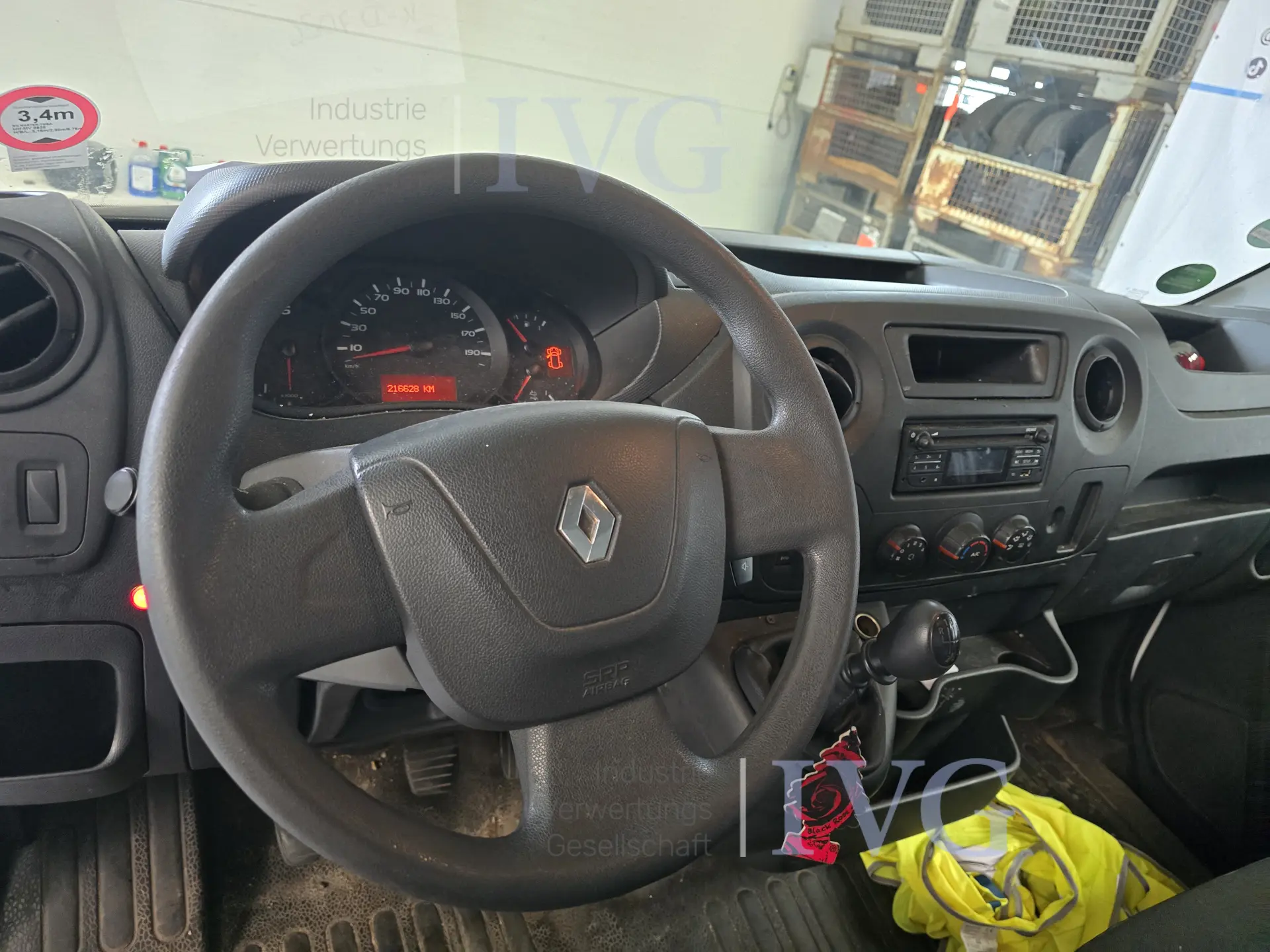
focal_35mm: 23
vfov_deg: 58.9
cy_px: 476
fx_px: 844
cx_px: 635
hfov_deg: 73.9
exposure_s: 1/100
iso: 1250
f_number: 1.7
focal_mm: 6.3
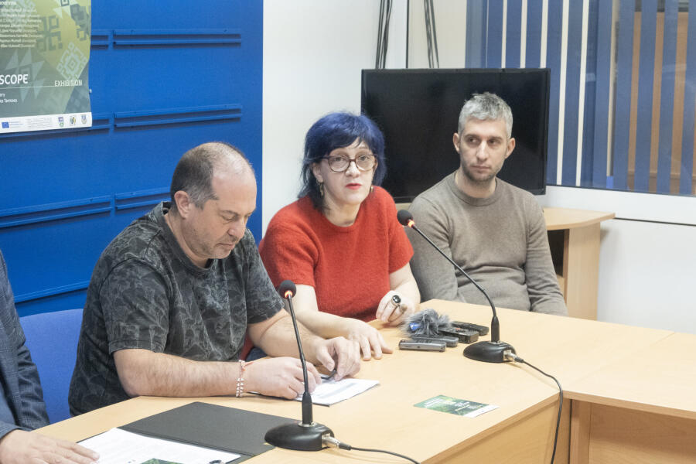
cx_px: 348
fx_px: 1450
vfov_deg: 18.2
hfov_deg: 27.0
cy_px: 232
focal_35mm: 75
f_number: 6.3
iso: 6400
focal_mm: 50
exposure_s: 1/60
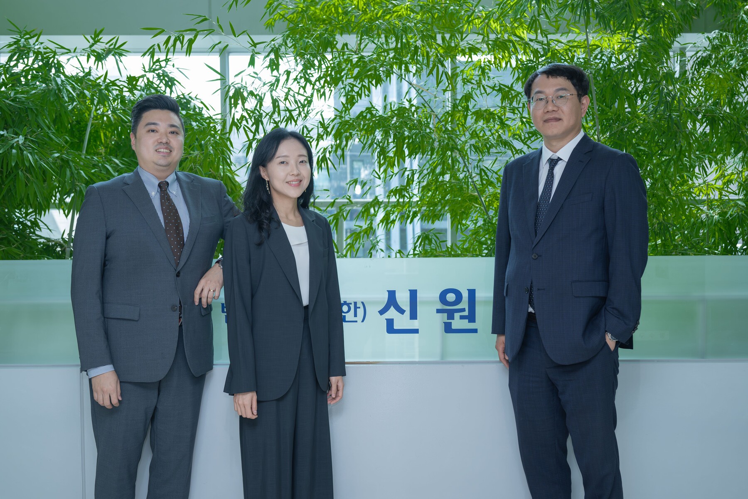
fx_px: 810
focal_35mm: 39
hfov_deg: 49.6
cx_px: 374
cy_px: 250
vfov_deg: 34.2
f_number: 4
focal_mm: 39
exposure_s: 1/200
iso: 400
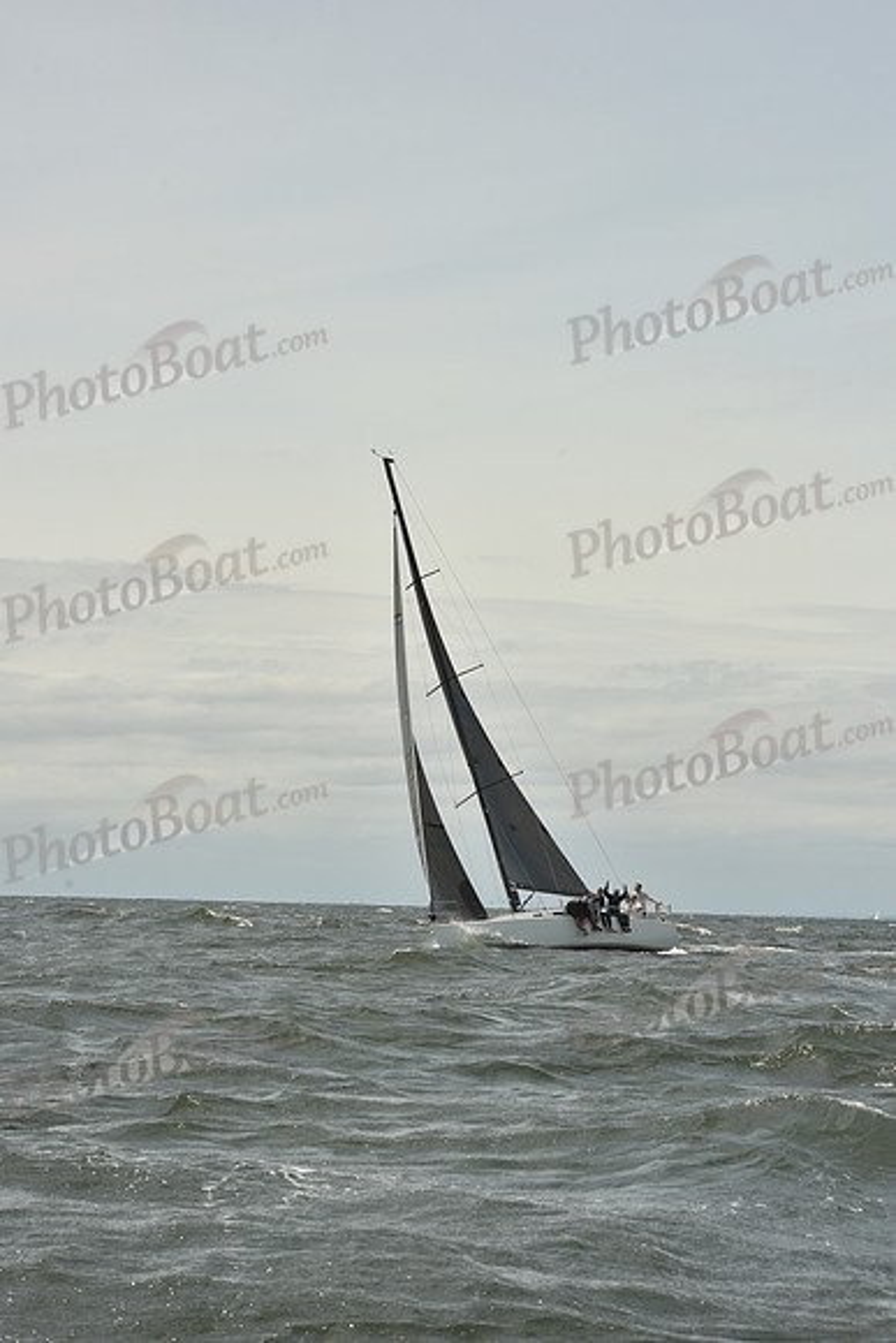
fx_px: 3544
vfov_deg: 21.5
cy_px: 672
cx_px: 448
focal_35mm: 95
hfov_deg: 14.4
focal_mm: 95
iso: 250
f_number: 11
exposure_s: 1/800
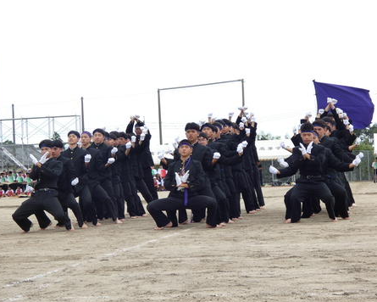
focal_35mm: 80
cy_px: 152
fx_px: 893
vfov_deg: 19.2
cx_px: 192
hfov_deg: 23.8
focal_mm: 13.7
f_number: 4.4
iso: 80
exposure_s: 1/160
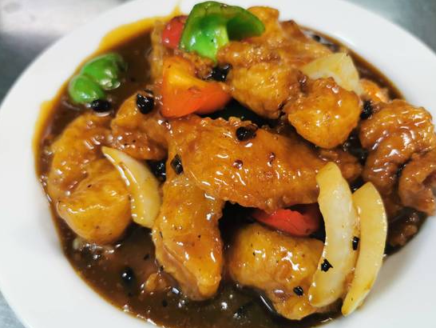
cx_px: 231
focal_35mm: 29
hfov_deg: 61.6
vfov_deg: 48.2
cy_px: 174
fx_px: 365
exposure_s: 1/50
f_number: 1.6
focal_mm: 5.56
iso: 200
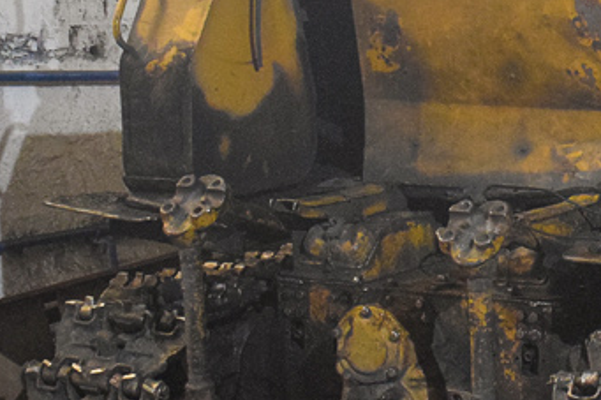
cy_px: 67
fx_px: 1585
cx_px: 657
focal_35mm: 95
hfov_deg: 20.5
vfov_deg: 14.3
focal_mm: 18
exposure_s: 1/60
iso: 3600
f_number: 3.5
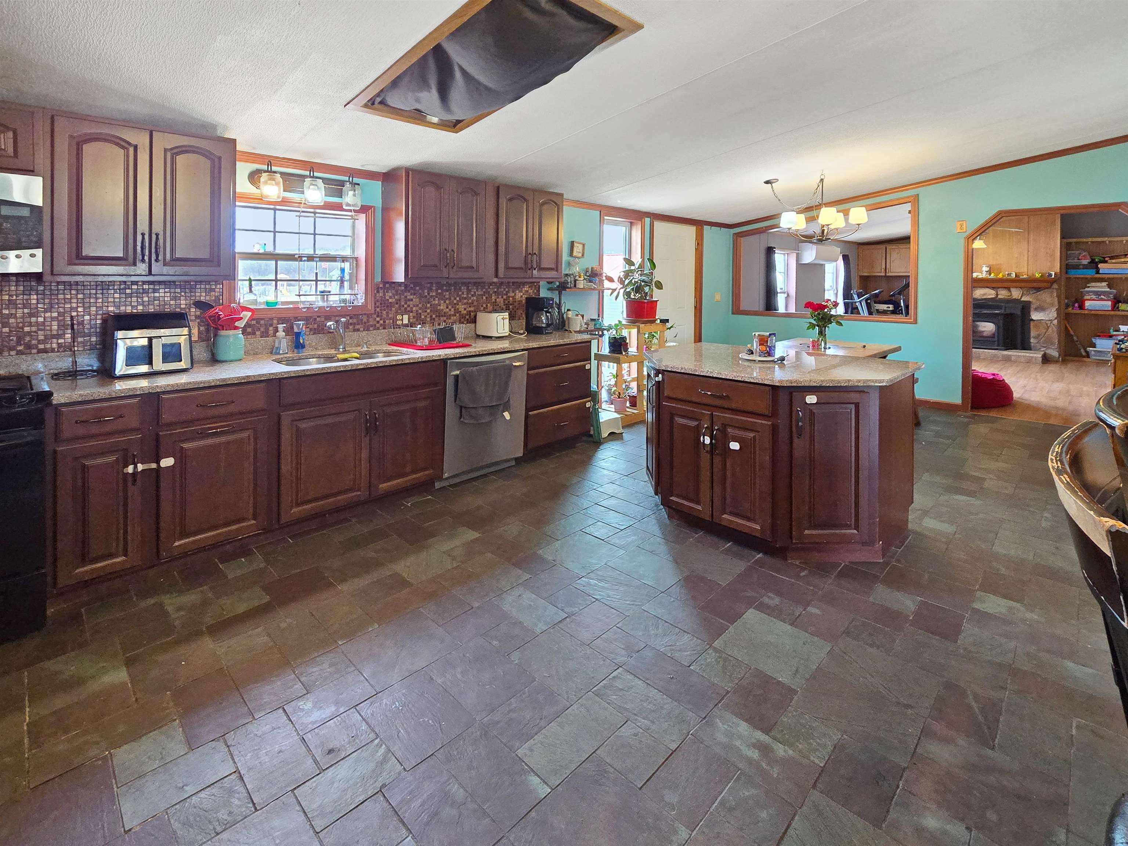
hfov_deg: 106.2
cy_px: 423
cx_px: 564
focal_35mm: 13
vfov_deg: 89.9
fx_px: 424
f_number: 2.2
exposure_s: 1/60
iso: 250
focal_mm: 2.2
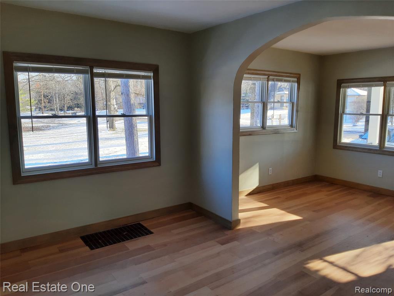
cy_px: 148
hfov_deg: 67.3
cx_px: 197
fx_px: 296
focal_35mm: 26
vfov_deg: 53.1
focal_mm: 3.92
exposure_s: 1/120
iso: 50
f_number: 1.7
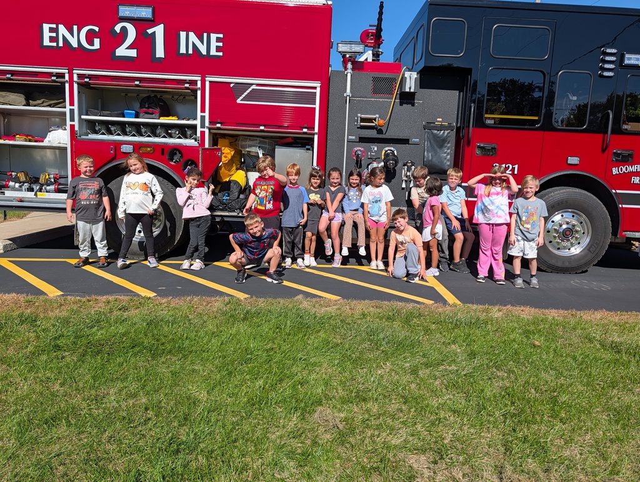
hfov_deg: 71.5
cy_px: 241
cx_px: 320
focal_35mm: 24
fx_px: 444
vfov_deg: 56.9
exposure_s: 1/1252
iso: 20
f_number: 1.68
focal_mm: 6.9
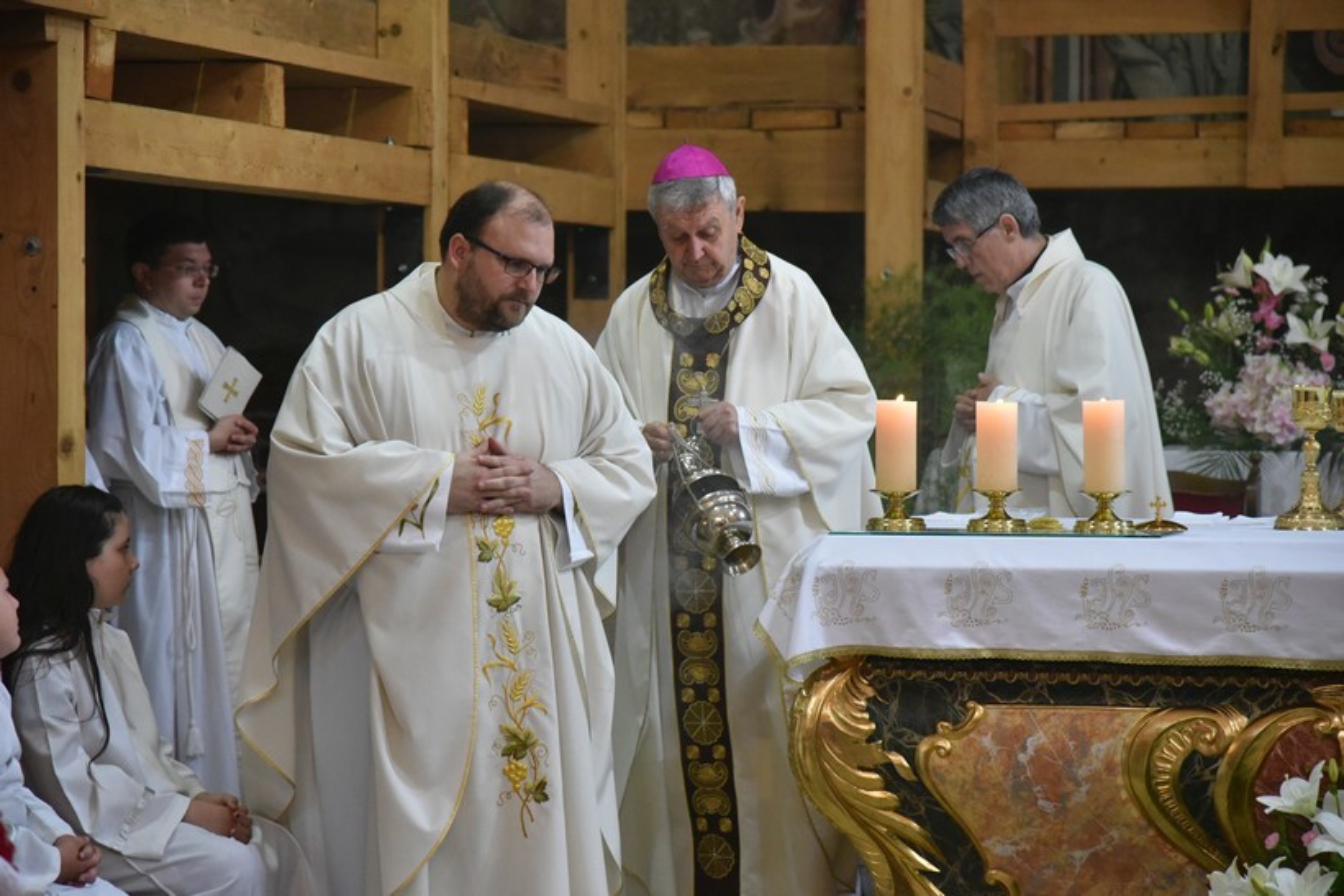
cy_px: 448
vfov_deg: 11.4
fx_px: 4480
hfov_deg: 17.1
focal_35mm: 120
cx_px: 672
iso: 8000
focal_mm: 120
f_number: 4
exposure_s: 1/640
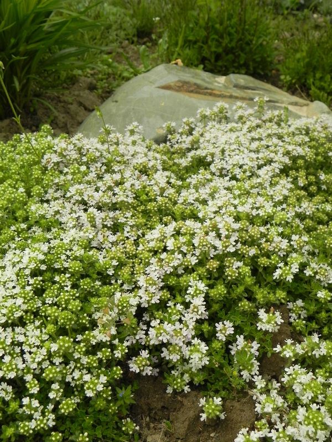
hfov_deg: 38.7
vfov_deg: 50.1
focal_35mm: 37
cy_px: 221
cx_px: 166
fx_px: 473
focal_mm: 6.6
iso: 160
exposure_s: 1/1600
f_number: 3.5
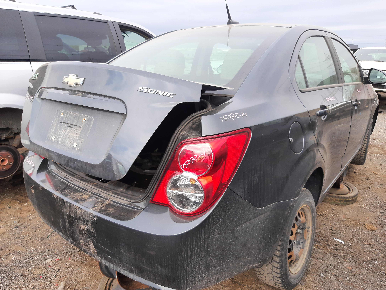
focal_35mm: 26
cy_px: 145
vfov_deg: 53.1
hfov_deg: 67.3
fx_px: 290
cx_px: 193
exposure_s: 1/376
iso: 40
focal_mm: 3.92
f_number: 1.7
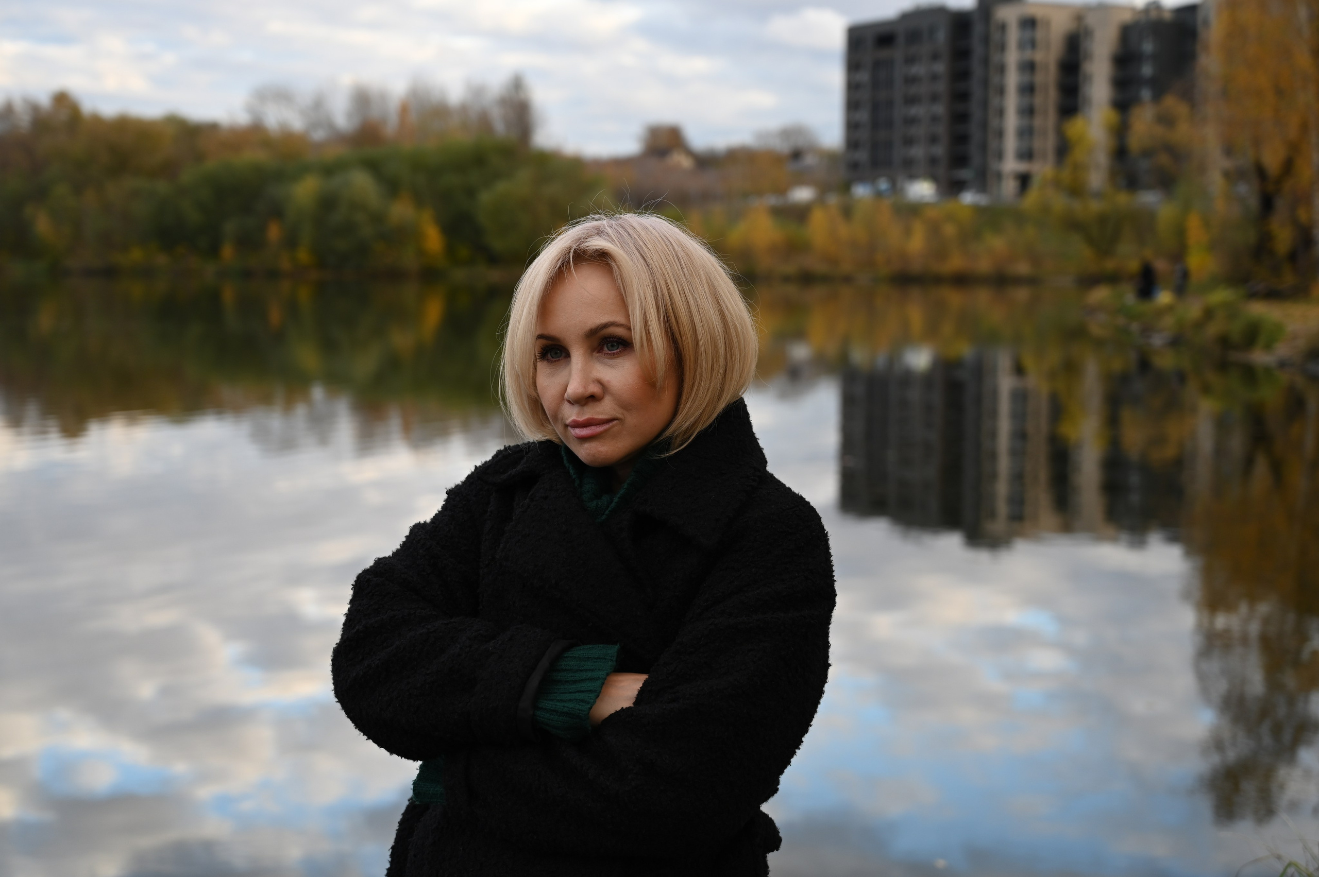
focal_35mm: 52
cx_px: 660
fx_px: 1904
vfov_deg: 26.0
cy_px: 438
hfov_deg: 38.2
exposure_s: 1/250
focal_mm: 52
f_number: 4
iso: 160
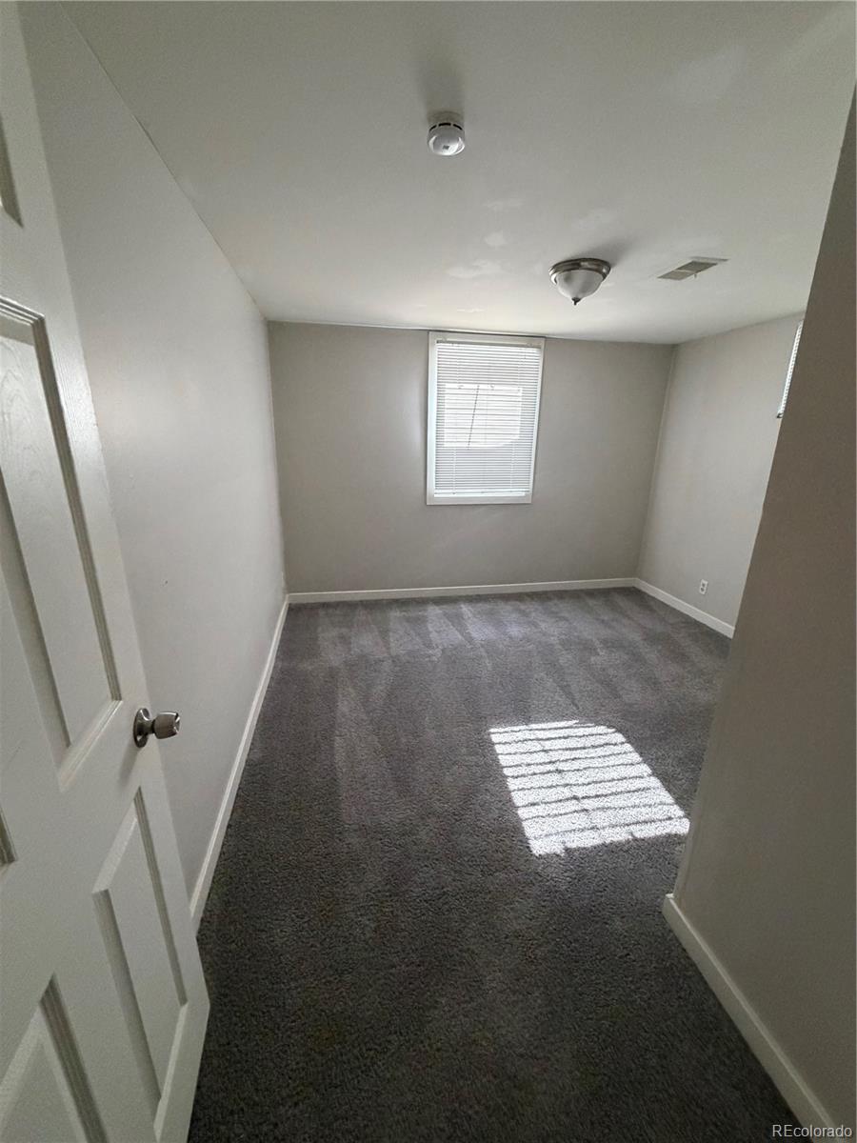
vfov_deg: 102.1
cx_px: 428
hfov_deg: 85.7
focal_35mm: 14
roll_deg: -1.2
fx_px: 462
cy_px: 572
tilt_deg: -17.7
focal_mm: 2.22
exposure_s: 1/60
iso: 500
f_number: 2.2
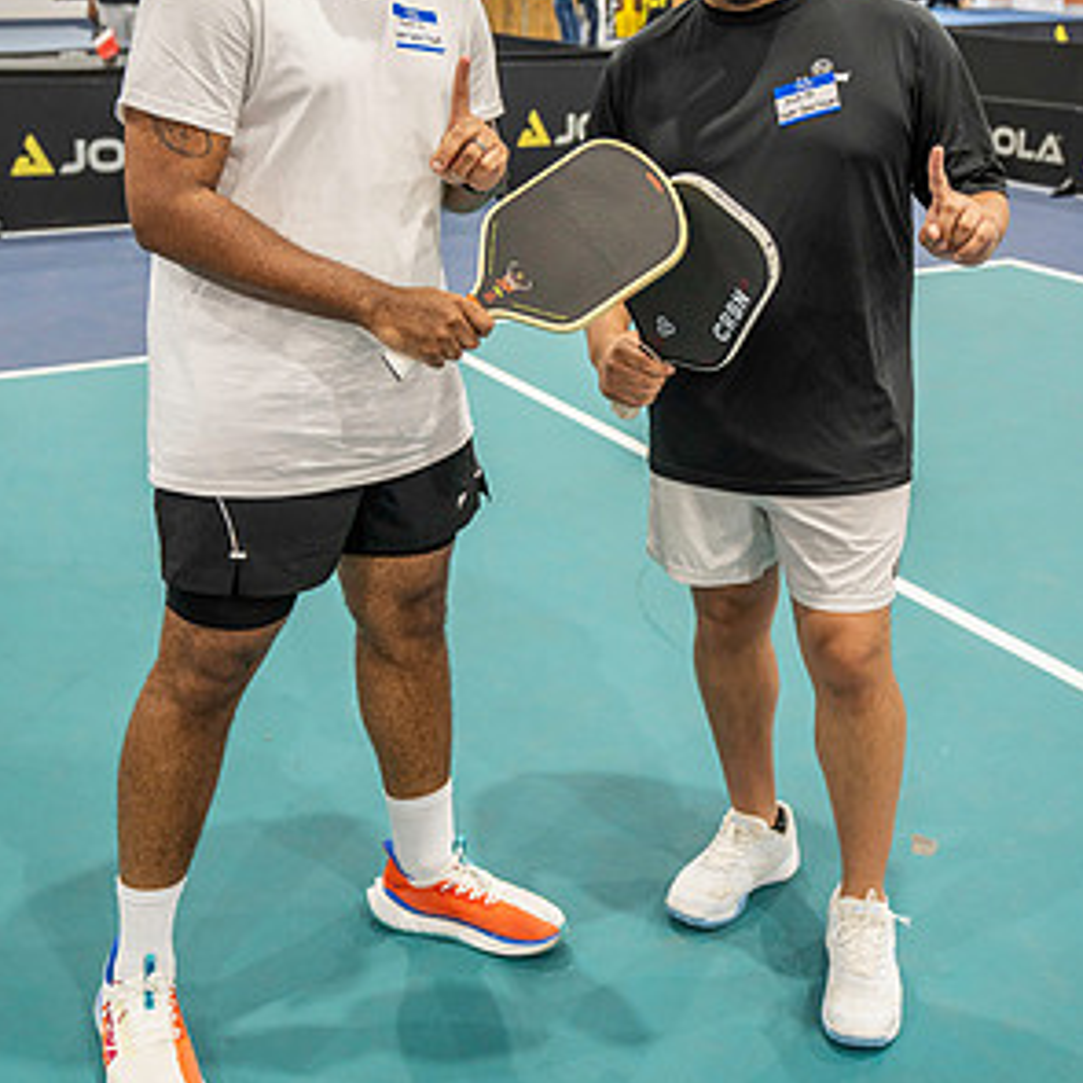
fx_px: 1699
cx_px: 540
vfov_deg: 34.9
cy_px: 334
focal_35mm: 48
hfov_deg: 35.4
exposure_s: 1/160
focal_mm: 37
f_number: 4
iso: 1600
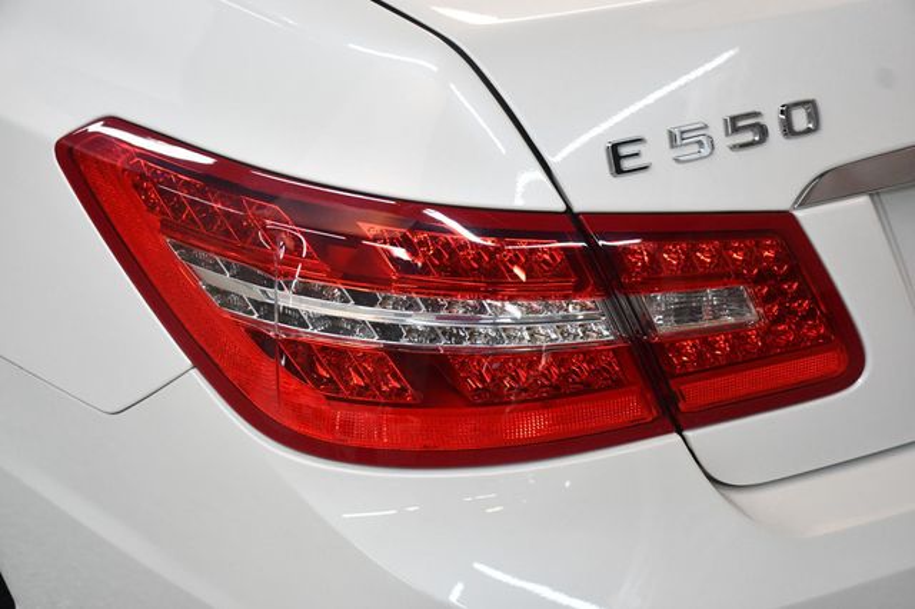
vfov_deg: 23.8
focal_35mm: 57
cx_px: 458
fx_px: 1448
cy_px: 304
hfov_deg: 35.1
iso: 1800
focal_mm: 38
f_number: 4.2
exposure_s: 1/125
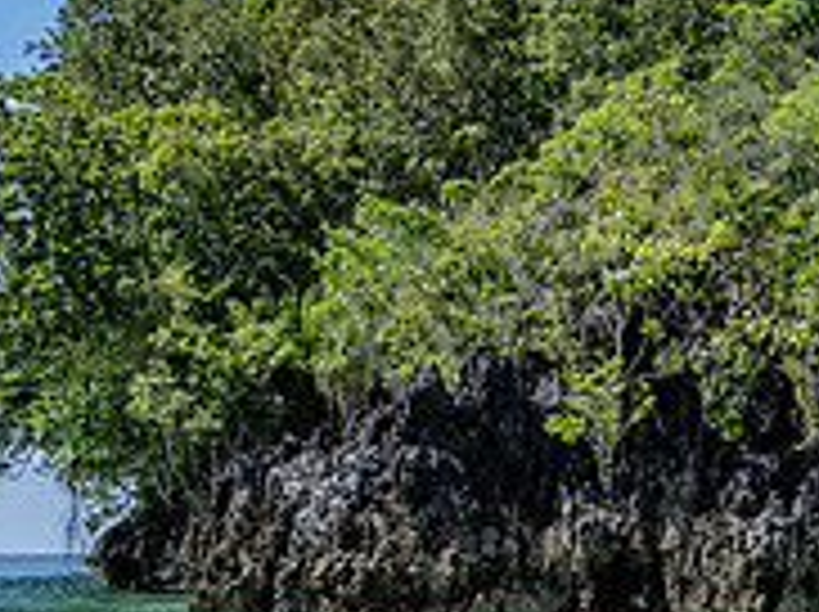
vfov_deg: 8.4
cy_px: -61
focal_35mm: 175
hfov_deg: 11.1
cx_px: 986
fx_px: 4135
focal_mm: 57
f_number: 5
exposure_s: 1/500
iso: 100
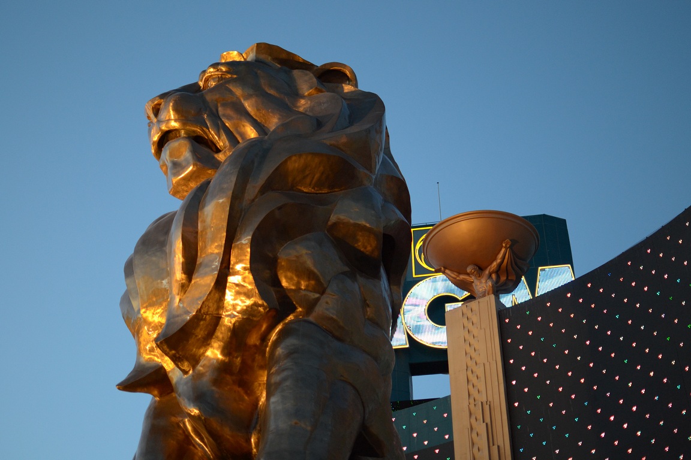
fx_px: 1008
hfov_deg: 37.9
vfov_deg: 25.8
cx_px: 346
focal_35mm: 52
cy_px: 230
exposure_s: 1/100
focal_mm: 35
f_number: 1.8
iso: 560
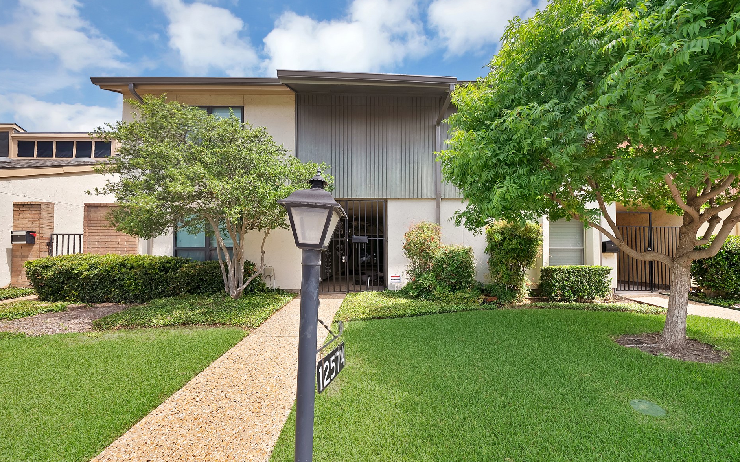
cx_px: 385
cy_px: 246
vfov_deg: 82.7
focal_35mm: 13
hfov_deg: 109.3
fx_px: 262
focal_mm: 12
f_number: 9
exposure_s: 1/250
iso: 640
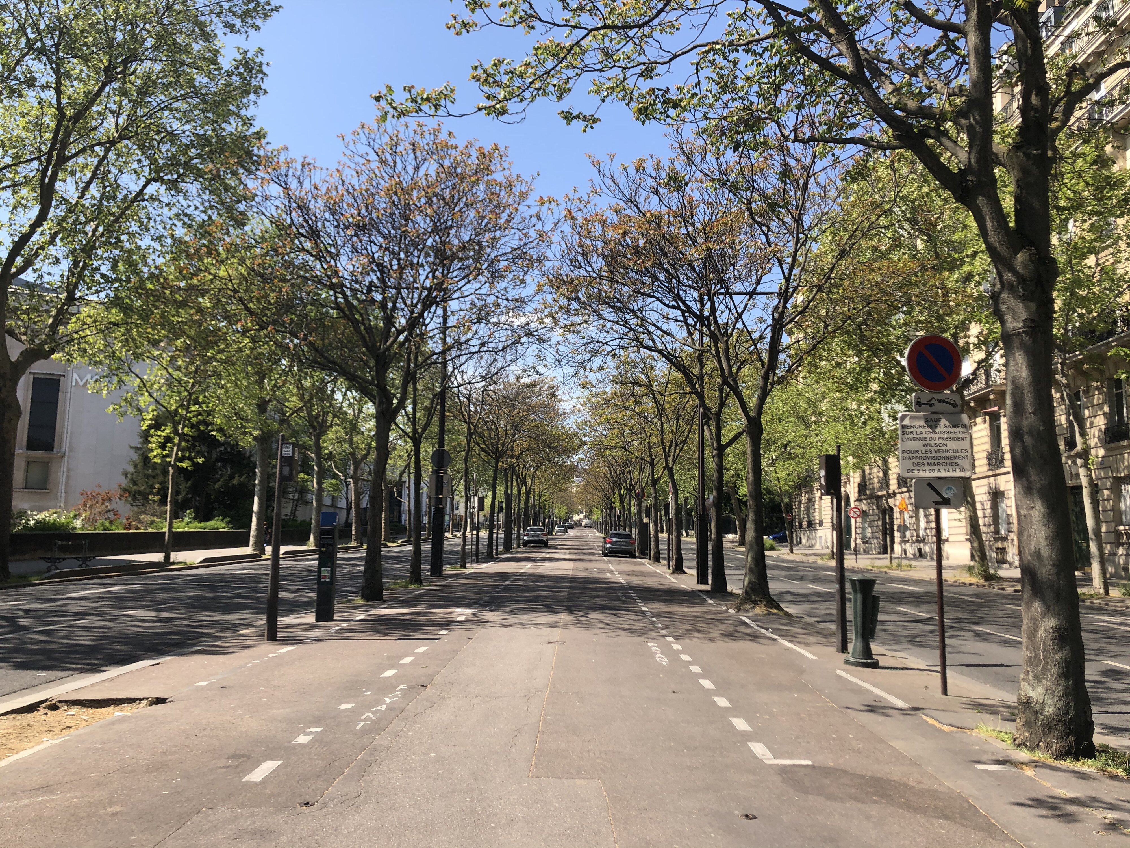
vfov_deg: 49.7
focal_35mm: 28
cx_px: 565
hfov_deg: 63.4
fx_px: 914
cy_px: 424
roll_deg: -0.2
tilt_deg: +8.5
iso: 20
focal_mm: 4
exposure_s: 1/1130
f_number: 1.8
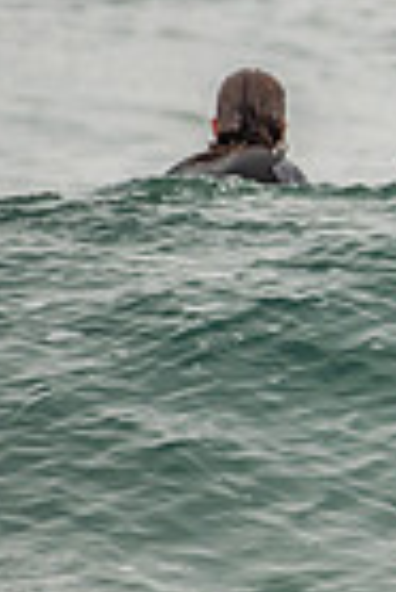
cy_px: 253
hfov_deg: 0.7
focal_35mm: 2089
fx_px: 34380
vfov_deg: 1.0
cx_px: 1082
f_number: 5.6
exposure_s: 1/2000
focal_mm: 500
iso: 320
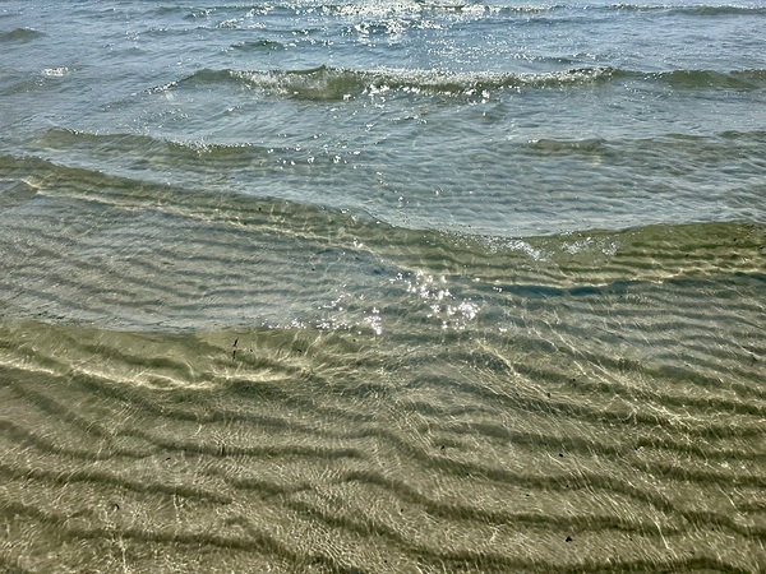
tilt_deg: -31.5
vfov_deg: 56.8
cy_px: 287
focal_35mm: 24
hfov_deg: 71.6
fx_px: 531
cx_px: 383
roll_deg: +1.4
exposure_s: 1/10753
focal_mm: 6.86
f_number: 1.78
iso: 80
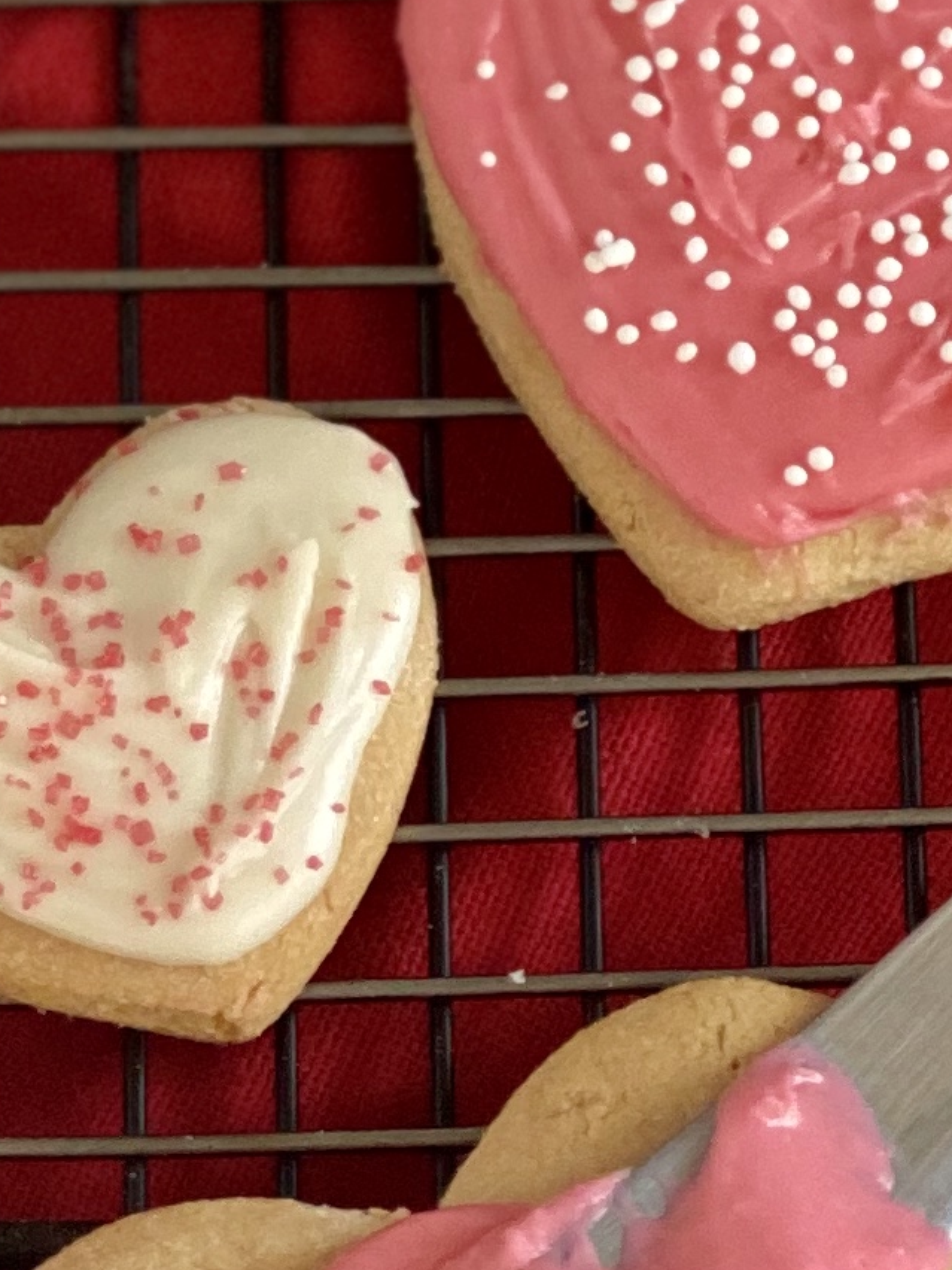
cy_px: -402
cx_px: 183
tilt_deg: -62.7
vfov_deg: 7.9
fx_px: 9021
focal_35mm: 246
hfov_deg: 6.0
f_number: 2
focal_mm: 6
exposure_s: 1/122
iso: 100
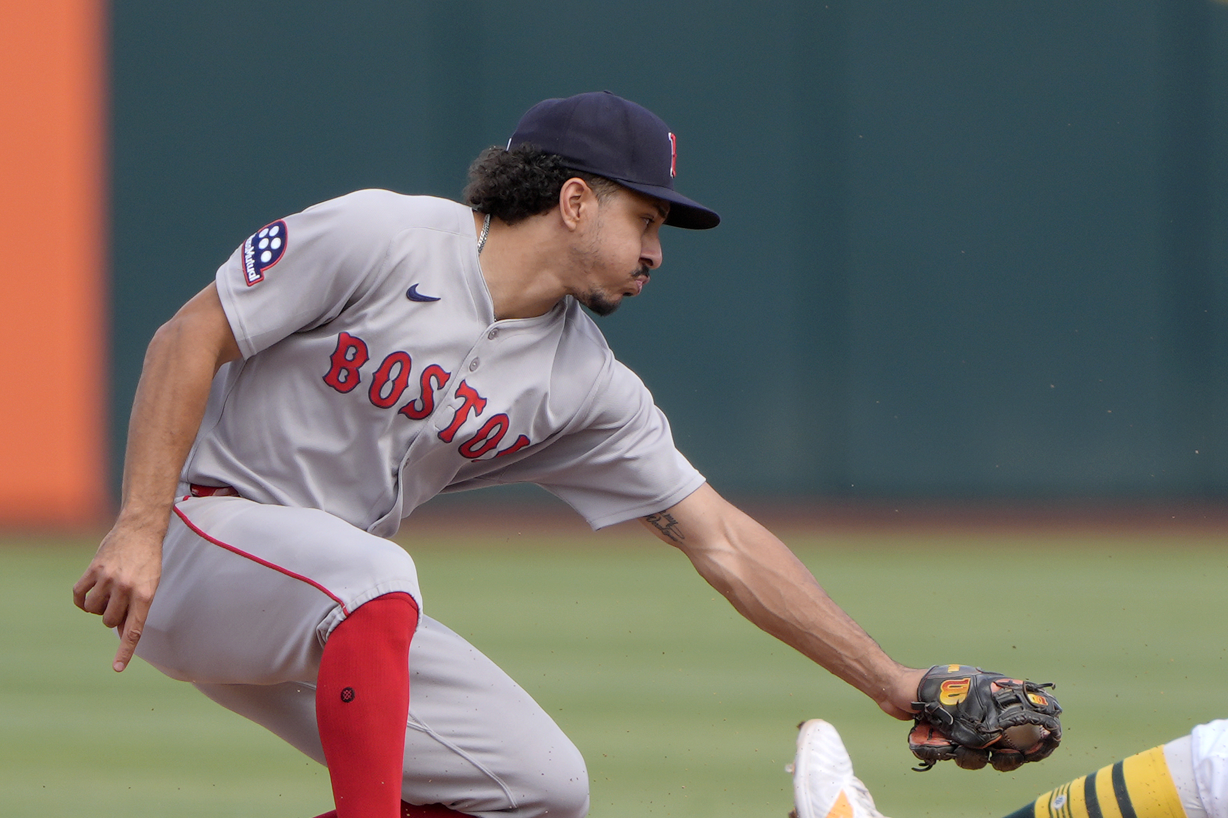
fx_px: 23396
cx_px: 995
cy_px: 433
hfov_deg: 3.0
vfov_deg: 2.0
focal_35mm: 686
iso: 200
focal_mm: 400
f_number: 2.8
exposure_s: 1/2500
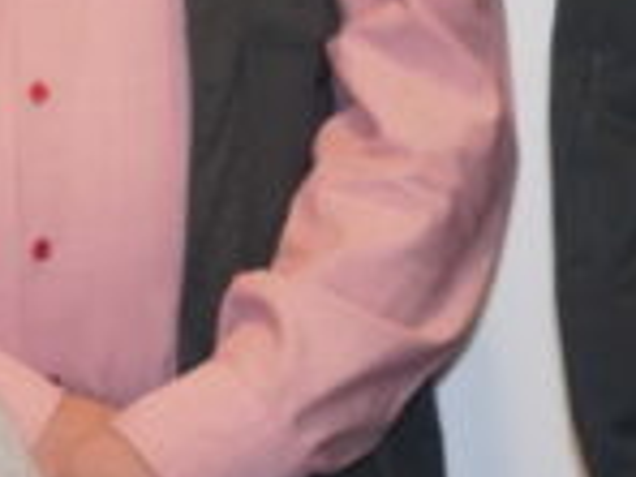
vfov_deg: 4.6
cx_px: -593
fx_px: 5879
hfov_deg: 6.0
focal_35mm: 320
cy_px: 696
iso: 5000
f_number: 4.5
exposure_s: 1/160
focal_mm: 41
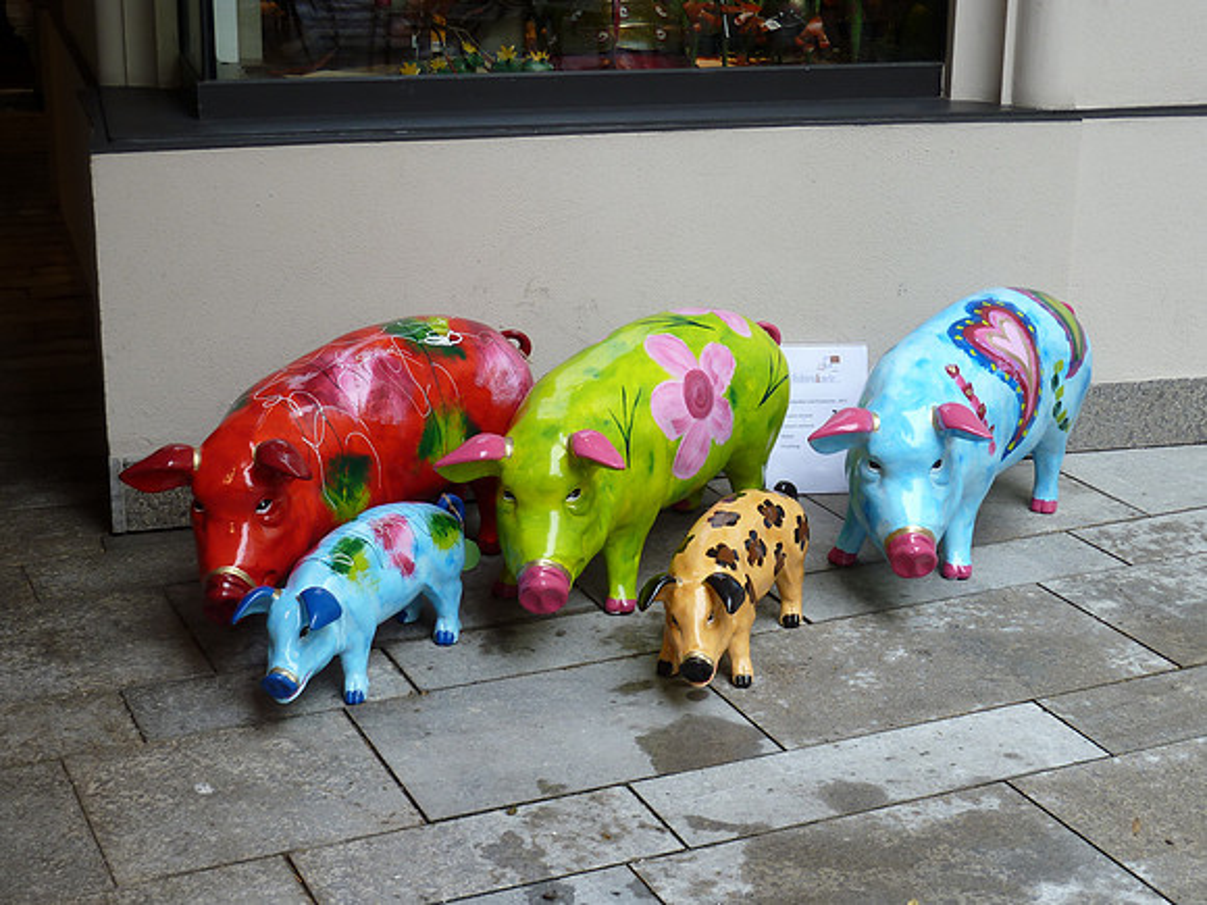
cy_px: 452
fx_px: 2057
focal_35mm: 59
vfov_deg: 24.8
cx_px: 604
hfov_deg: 32.7
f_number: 3.9
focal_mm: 9.7
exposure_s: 1/100
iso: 80
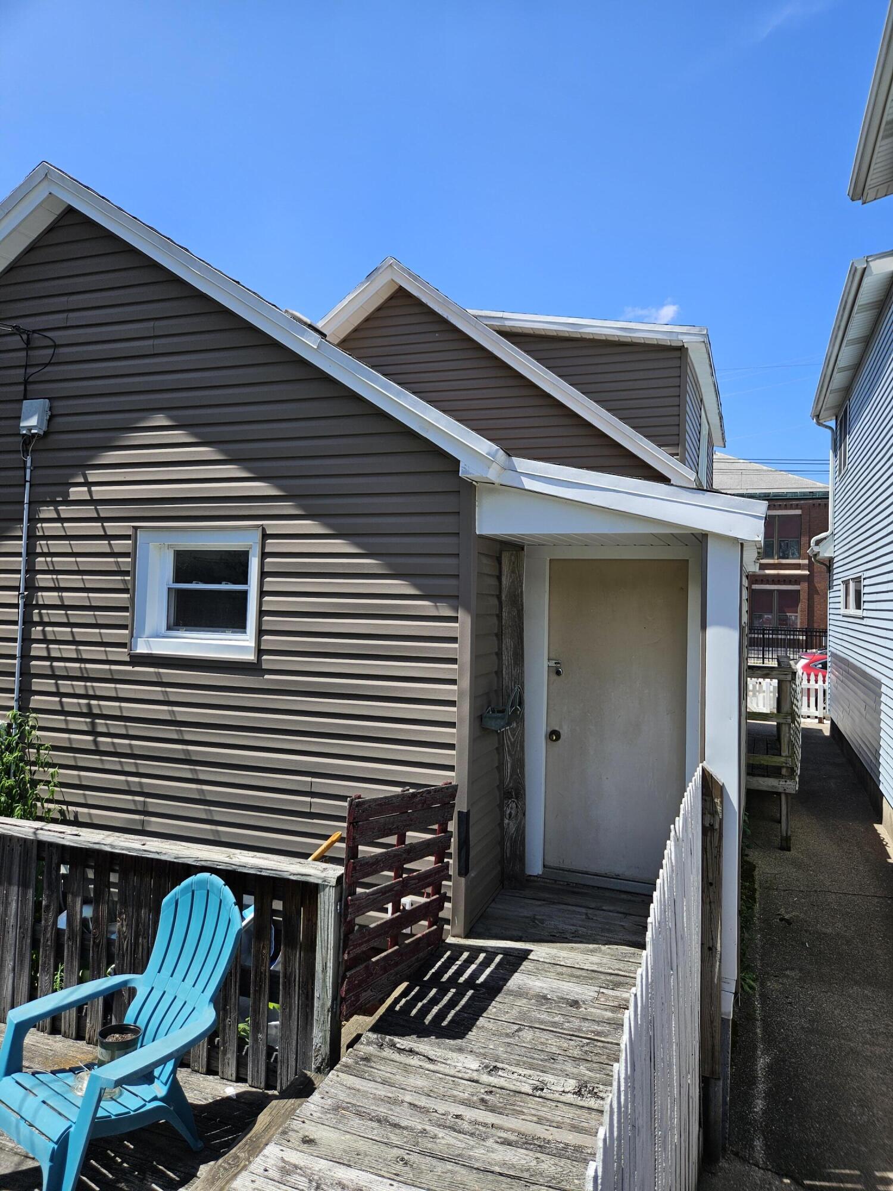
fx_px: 791
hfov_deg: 58.9
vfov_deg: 73.9
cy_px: 596
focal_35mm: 23
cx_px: 446
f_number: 1.8
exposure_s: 1/1215
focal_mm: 5.4
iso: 25
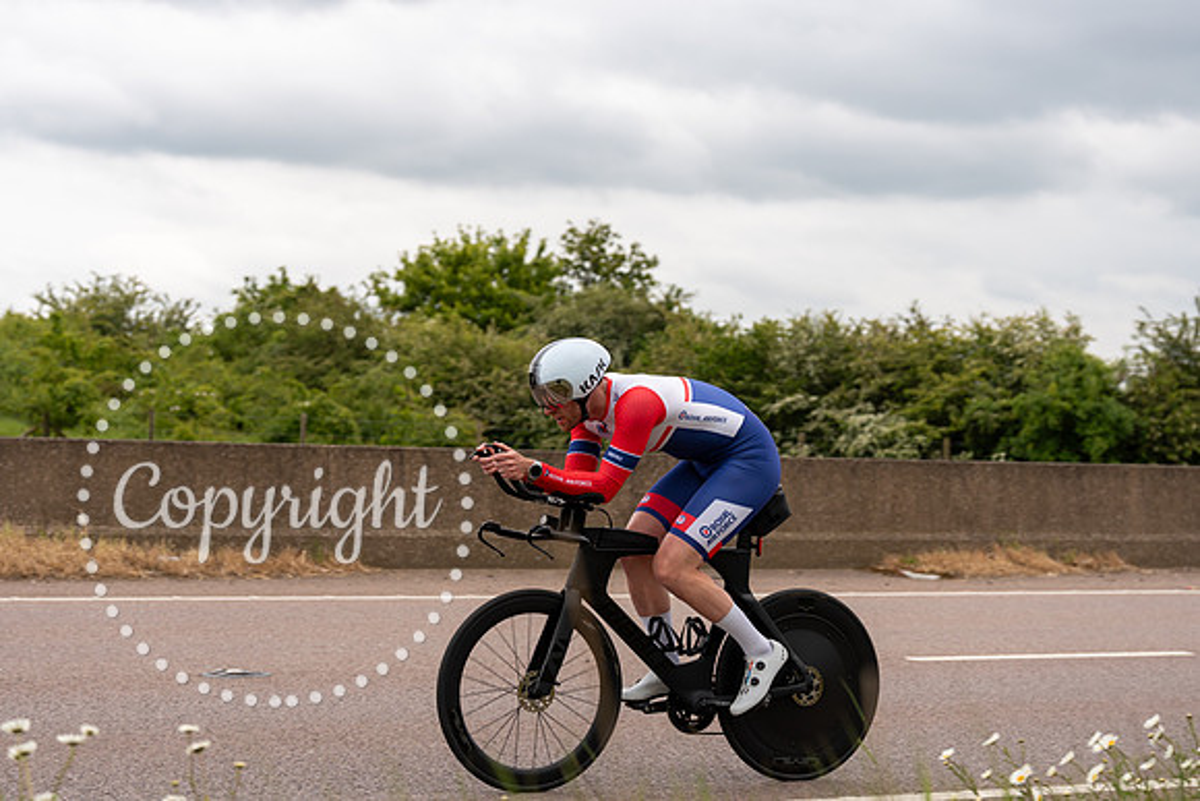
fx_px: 2334
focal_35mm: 70
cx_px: 600
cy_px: 400
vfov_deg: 19.5
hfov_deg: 28.8
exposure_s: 1/1000
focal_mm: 70
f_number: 4
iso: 160
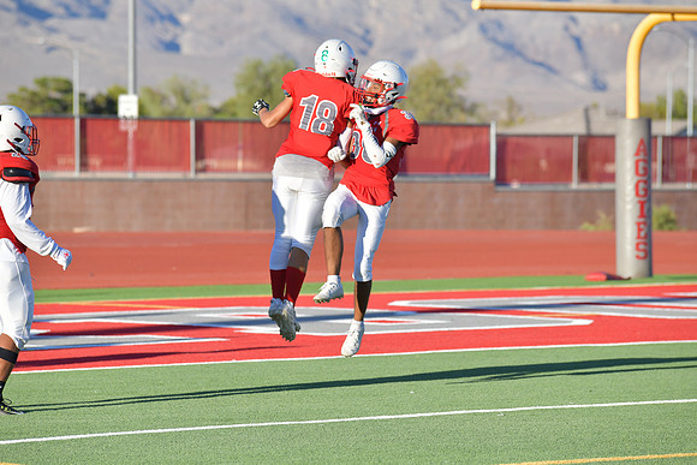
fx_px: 3679
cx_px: 348
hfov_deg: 10.8
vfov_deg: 7.2
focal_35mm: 190
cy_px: 232
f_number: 5.6
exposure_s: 1/3200
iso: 640
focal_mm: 190
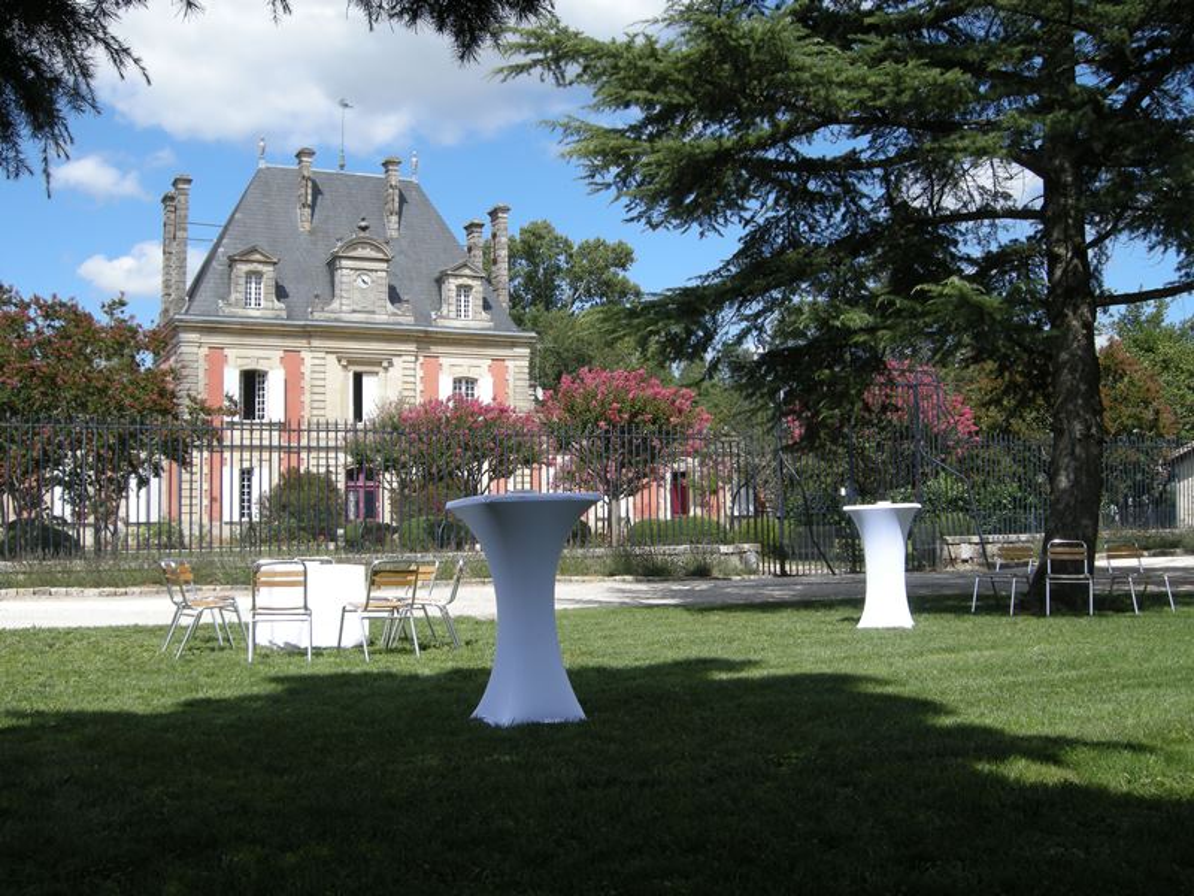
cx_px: 597
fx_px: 1207
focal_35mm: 35
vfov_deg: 40.7
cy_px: 448
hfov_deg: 52.6
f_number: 5.4
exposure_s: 1/278
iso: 64
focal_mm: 7.5
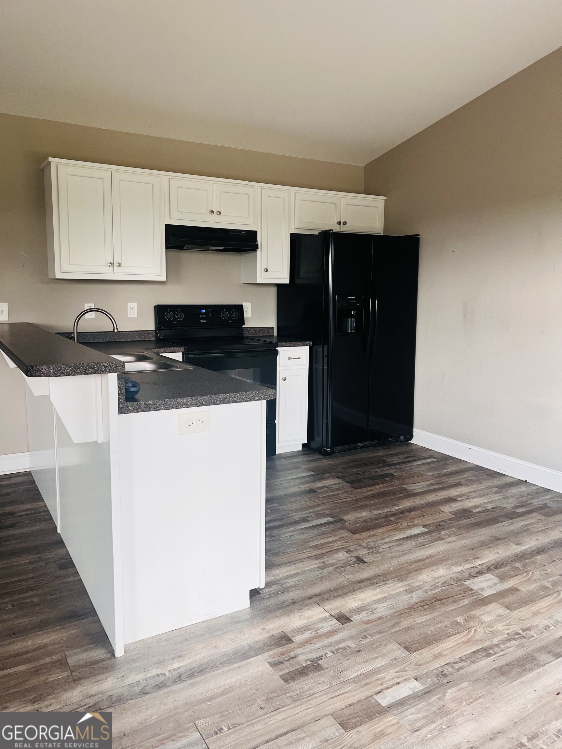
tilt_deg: -7.4
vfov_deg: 67.3
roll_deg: -1.7
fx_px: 563
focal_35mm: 26
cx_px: 281
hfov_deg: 53.1
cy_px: 374
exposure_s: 1/121
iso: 100
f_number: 1.5
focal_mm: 5.7
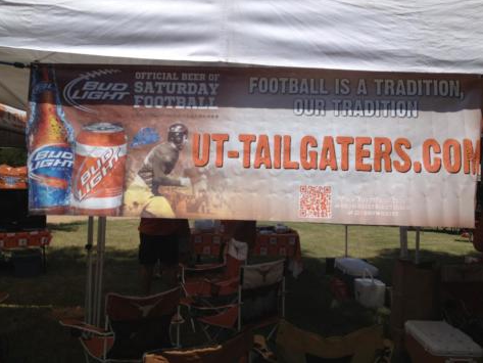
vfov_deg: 38.7
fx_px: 516
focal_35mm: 37
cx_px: 254
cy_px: 172
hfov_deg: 50.1
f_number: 2.4
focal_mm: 4.28
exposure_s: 1/2762
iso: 64
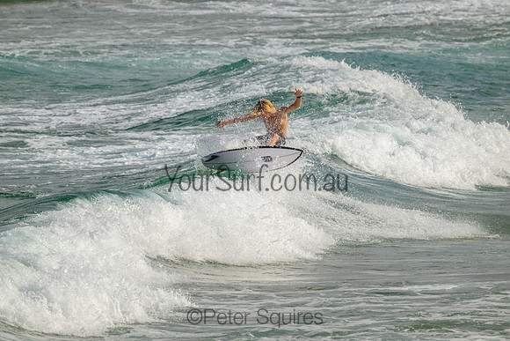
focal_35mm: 760
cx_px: 255
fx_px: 10769
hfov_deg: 2.7
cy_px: 170
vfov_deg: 1.8
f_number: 11
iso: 500
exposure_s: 1/2000
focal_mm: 760
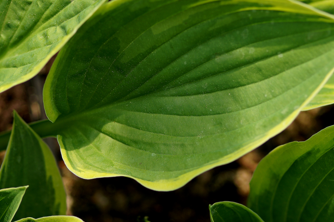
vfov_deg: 6.9
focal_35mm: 199
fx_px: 1846
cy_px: 77
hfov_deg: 10.3
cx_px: 213
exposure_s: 1/320
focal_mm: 100
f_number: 2.8
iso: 100
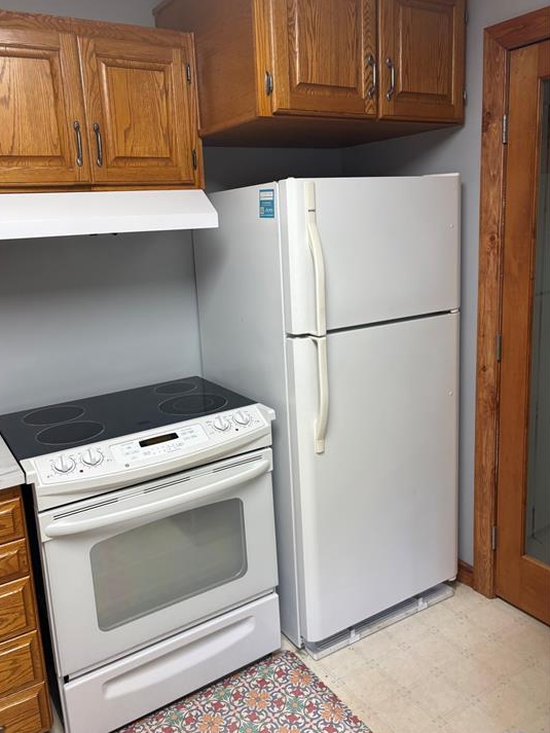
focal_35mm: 28
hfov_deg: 49.7
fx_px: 593
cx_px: 256
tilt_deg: -11.3
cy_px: 346
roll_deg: +3.9
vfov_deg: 63.4
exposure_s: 1/120
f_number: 1.6
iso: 125
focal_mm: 5.96
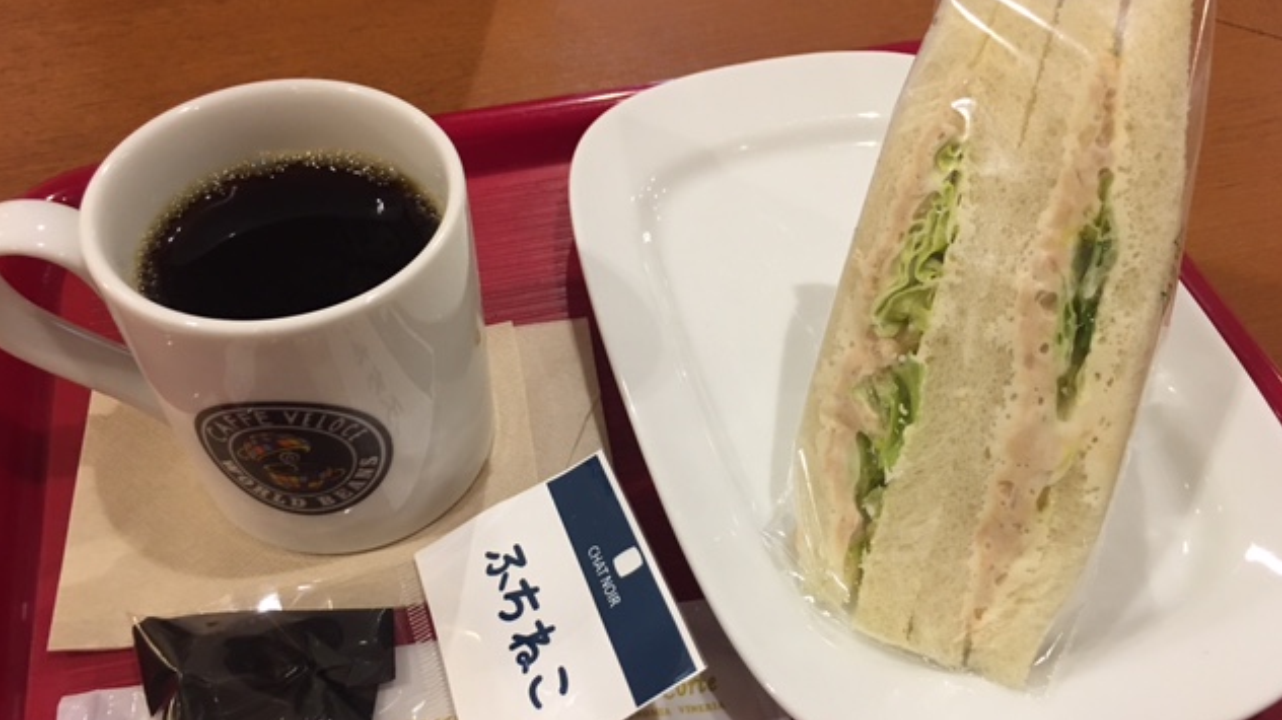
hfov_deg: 61.0
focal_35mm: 32
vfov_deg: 36.6
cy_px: 406
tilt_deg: -49.9
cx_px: 641
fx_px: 1087
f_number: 2.2
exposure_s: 1/15
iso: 64
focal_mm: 4.15
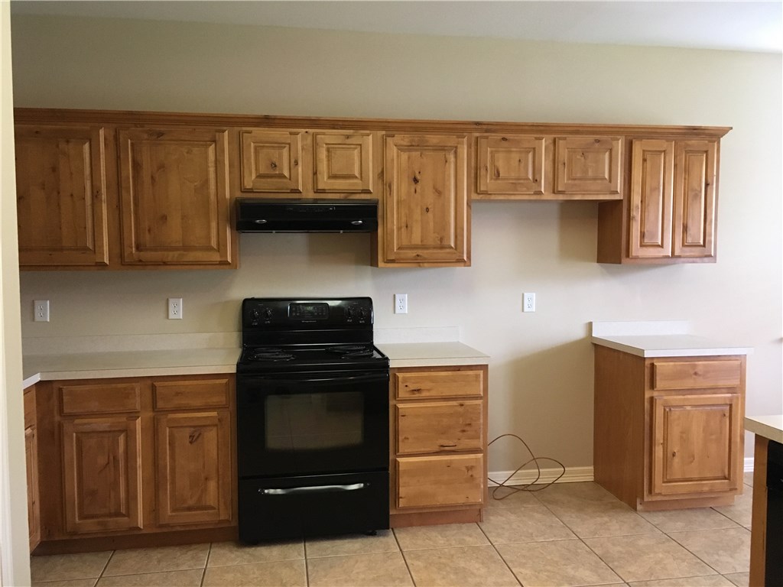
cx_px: 392
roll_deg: +0.7
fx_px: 656
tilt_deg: -3.8
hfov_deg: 61.7
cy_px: 294
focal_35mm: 29
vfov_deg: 48.2
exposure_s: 1/30
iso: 200
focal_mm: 4.15
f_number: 2.2
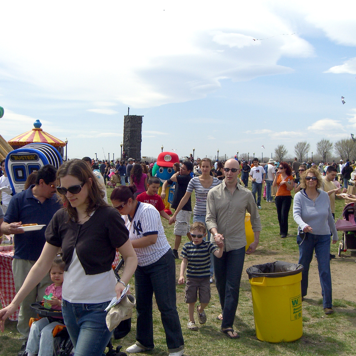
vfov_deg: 36.8
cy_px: 178
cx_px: 185
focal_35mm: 46
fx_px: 535
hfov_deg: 36.8
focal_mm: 7.9
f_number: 4
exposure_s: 1/1250
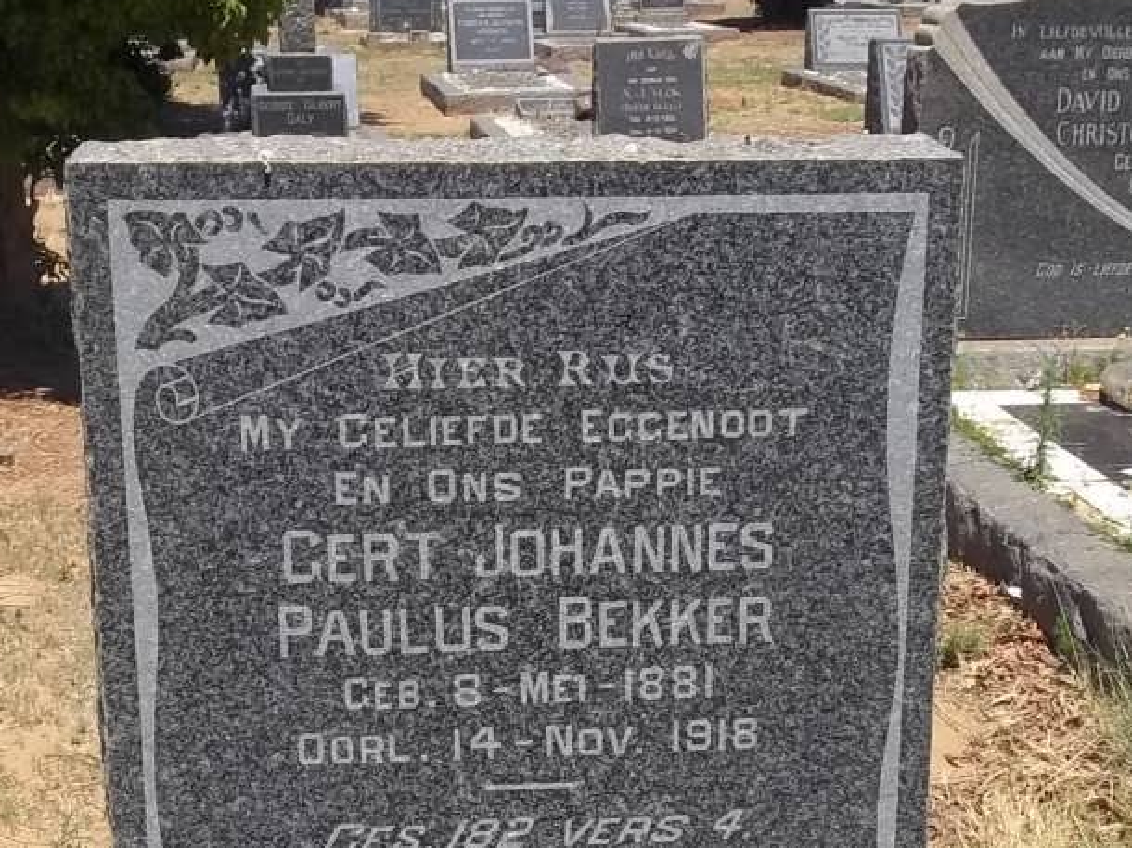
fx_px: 2059
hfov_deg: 30.7
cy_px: 687
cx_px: 520
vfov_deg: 22.9
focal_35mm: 63
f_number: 5.5
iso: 80
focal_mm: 5.7
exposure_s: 1/500
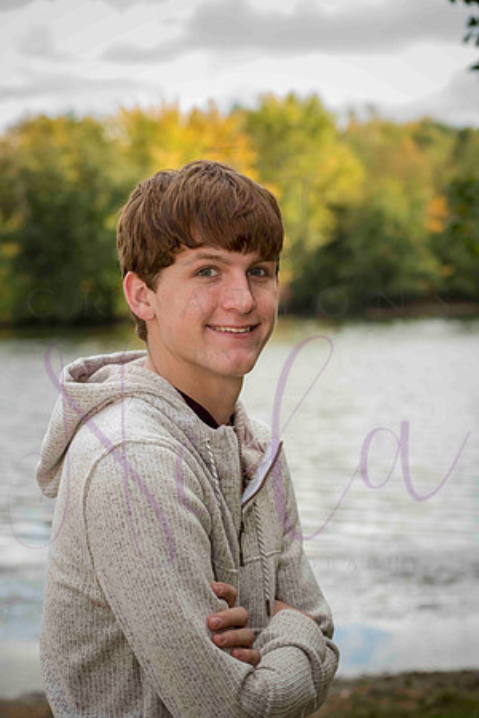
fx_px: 1597
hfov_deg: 17.1
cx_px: 240
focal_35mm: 80
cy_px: 359
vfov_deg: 25.4
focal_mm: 80
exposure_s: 1/640
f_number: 6.3
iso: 800
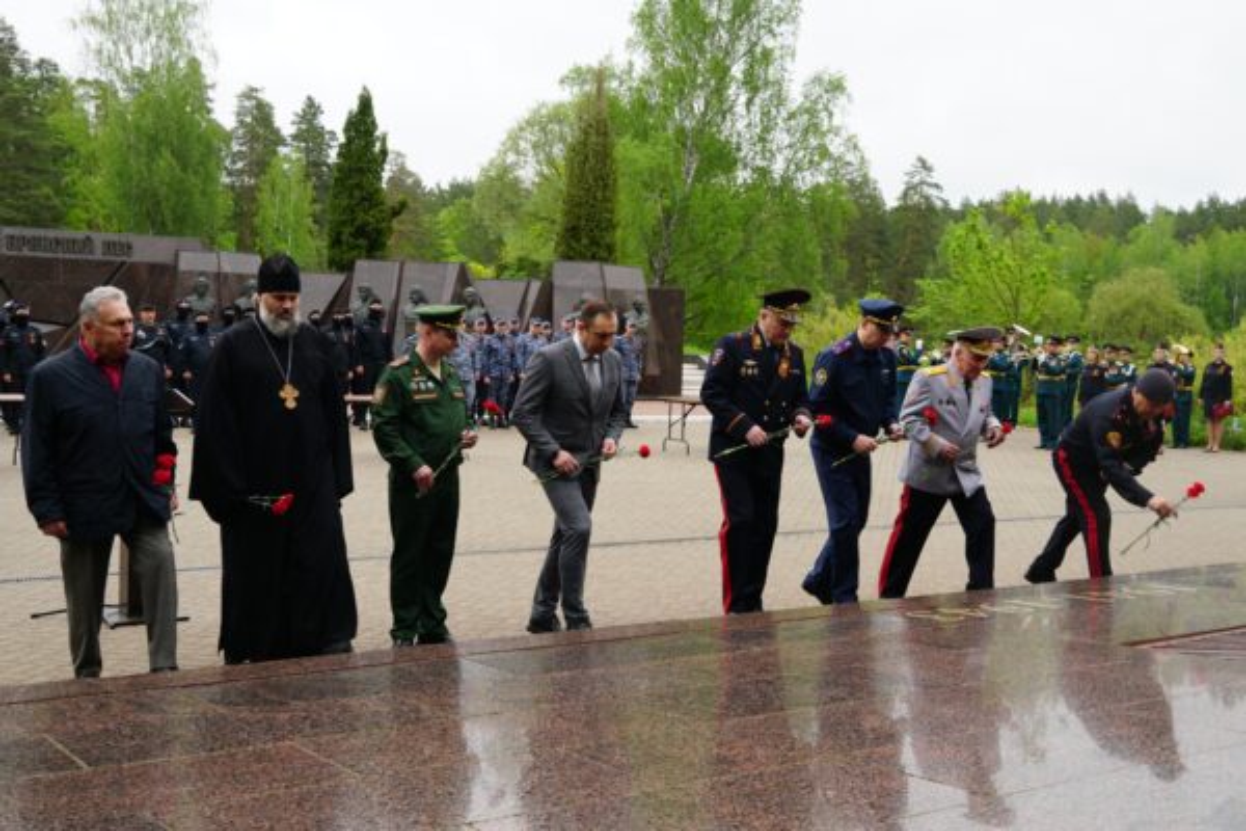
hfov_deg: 47.9
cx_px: 623
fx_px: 1402
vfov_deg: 33.0
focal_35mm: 40
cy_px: 416
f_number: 5
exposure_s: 1/100
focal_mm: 27
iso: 100
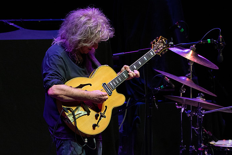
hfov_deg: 3.8
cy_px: 70
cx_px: 102
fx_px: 3481
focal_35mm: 540
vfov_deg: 2.5
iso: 3200
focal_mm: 400
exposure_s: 1/320
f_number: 7.1
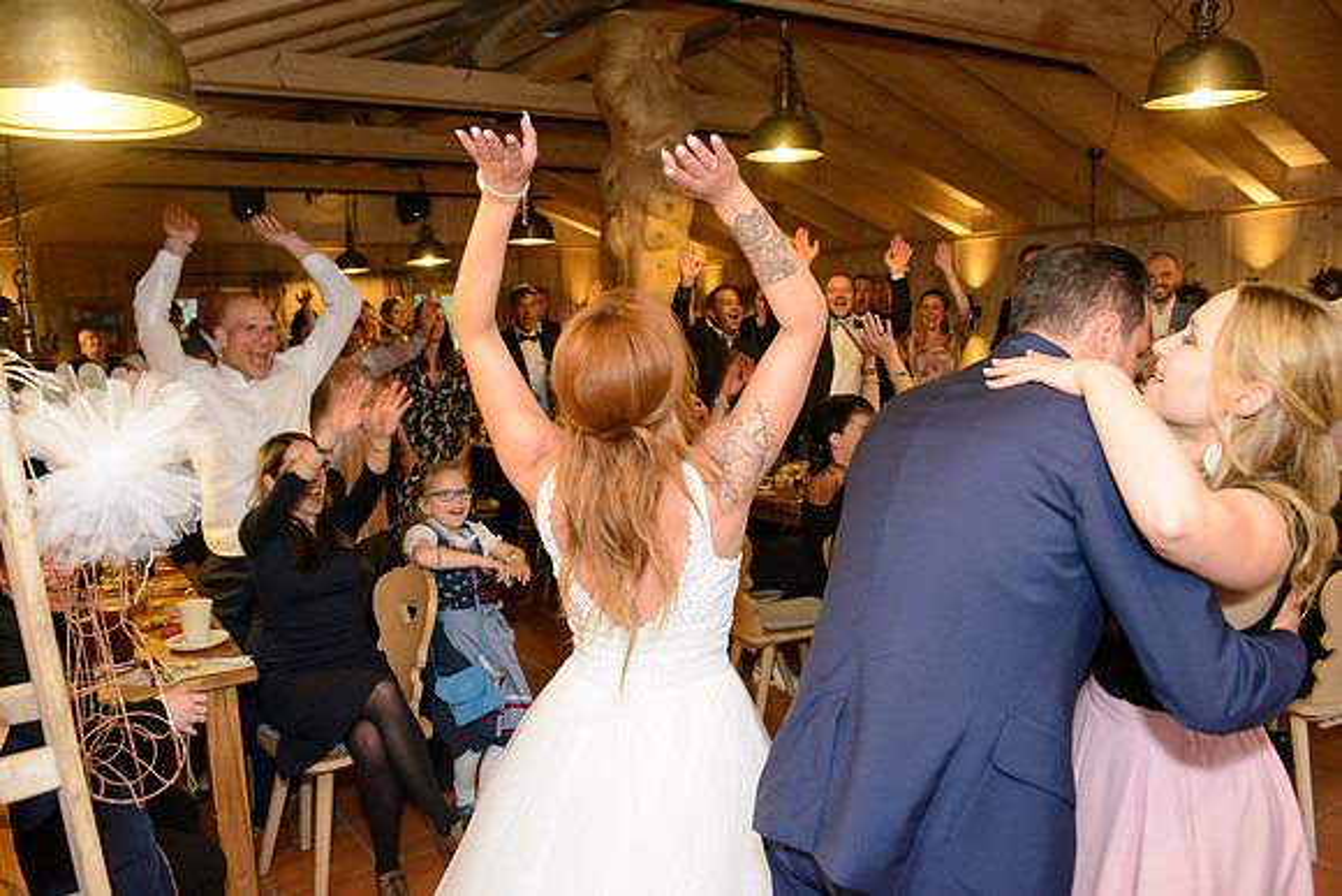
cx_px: 671
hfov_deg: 65.5
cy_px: 448
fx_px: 1044
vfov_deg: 46.4
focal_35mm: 28
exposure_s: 1/60
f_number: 4.5
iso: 1000
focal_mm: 28
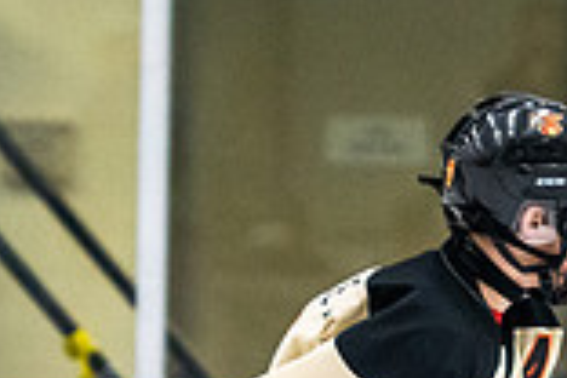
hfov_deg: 2.5
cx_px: 385
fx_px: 12804
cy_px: 565
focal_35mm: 813
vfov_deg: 1.7
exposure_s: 1/640
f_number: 2.8
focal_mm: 120
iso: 1800
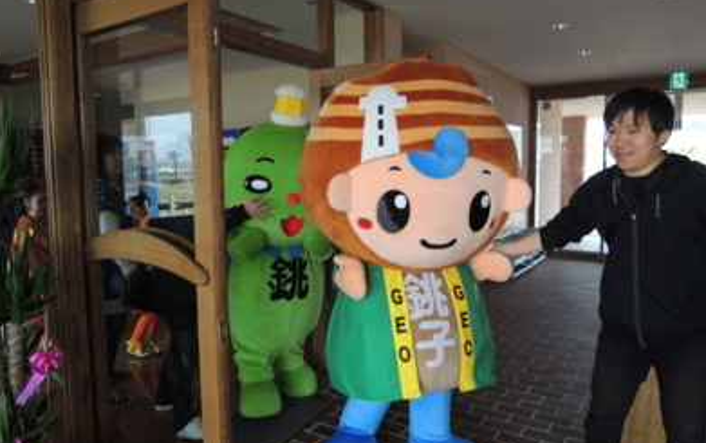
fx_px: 501
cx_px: 347
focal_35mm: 26
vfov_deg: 47.7
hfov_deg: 70.4
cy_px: 219
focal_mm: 4.3
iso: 100
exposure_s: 1/200
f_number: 2.2
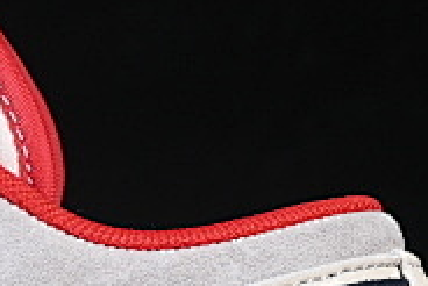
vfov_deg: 3.1
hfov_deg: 4.6
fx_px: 5235
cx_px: -335
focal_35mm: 440
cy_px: 239
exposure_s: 1/80
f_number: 8
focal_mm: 50
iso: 160
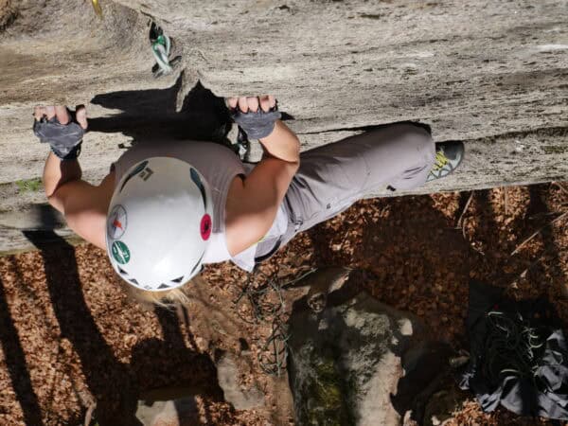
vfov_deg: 21.0
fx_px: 1149
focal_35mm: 70
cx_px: 284
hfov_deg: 27.8
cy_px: 213
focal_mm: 35
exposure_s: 1/320
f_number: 9
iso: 200
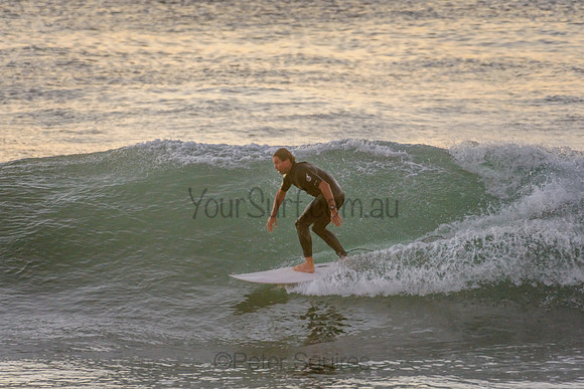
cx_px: 292
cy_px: 194
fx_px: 12169
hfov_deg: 2.7
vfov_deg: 1.8
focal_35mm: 750
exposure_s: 1/320
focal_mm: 500
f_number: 5.6
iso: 1600
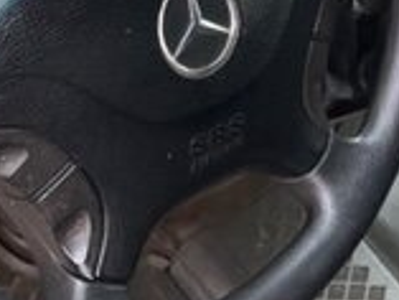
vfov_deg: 13.1
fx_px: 1223
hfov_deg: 18.4
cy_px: -181
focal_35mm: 106
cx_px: 290
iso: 125
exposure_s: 1/121
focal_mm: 5.7
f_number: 1.5
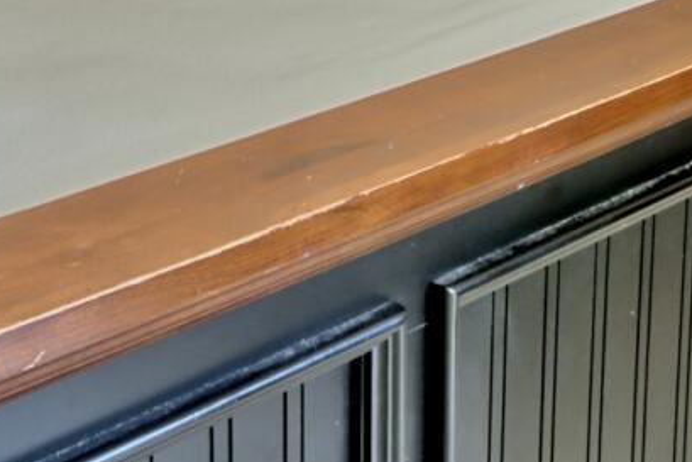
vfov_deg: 14.8
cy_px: -161
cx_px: 323
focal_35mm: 88
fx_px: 1692
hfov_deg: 23.1
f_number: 19
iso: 200
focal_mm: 12
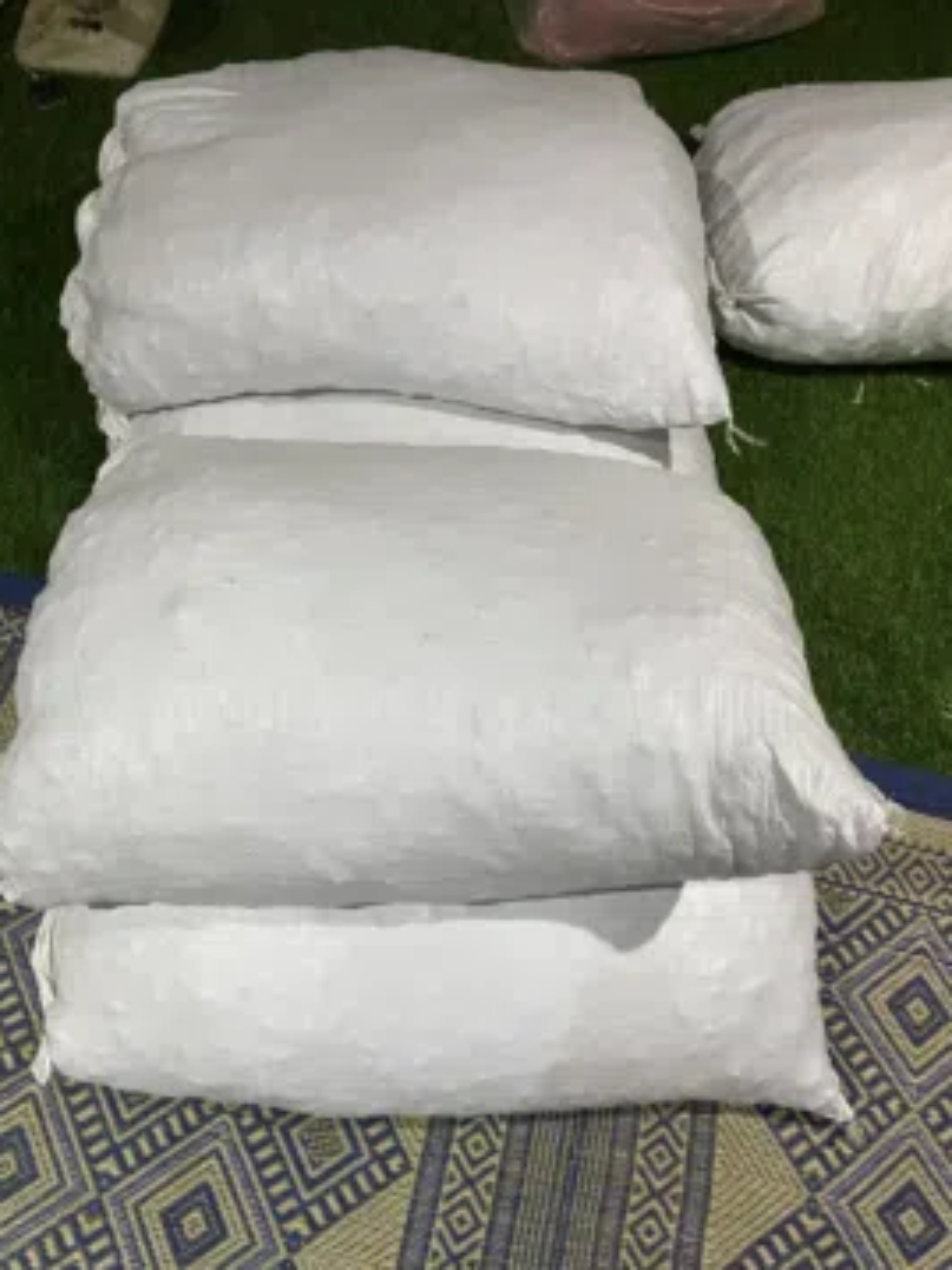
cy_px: 676
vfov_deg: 61.6
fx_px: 1064
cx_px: 435
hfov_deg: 48.2
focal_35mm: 29
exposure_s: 1/40
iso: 500
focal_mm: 4.25
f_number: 1.8
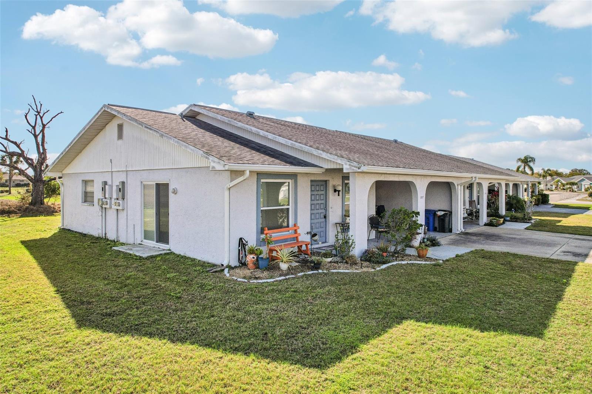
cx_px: 296
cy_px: 197
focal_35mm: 22
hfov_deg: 78.6
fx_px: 362
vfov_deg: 57.2
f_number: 2.8
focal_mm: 8.4
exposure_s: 1/3000
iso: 100
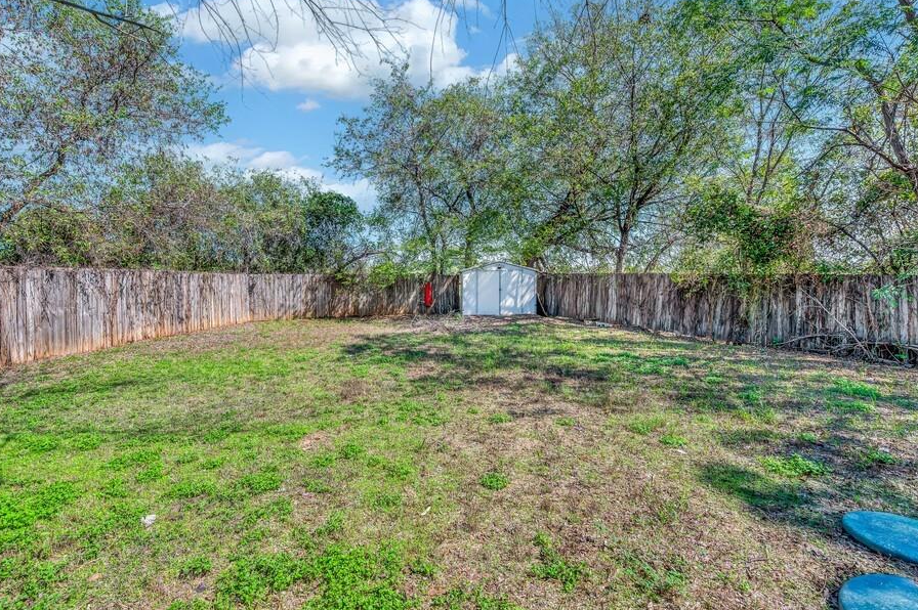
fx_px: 408
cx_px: 450
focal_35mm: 16
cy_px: 287
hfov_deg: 96.8
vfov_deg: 73.6
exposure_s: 1/200
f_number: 8
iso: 100
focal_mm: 14
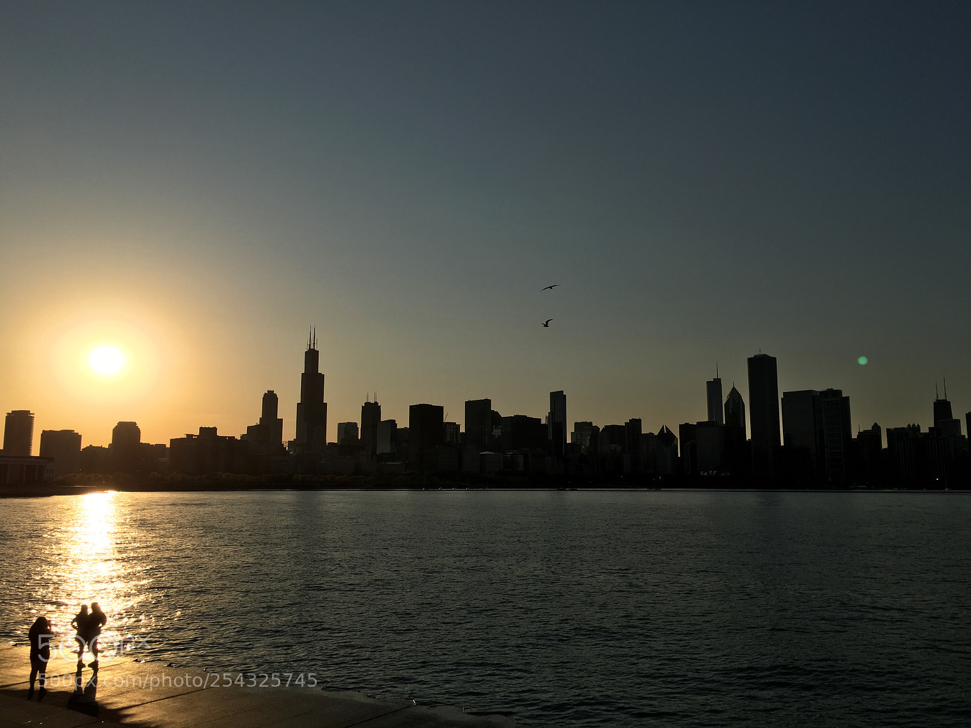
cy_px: 364
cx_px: 486
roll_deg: -0.2
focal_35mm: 29
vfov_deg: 48.2
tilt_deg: +8.3
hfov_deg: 61.7
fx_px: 813
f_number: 2.2
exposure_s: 1/5917
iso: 25
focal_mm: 4.15
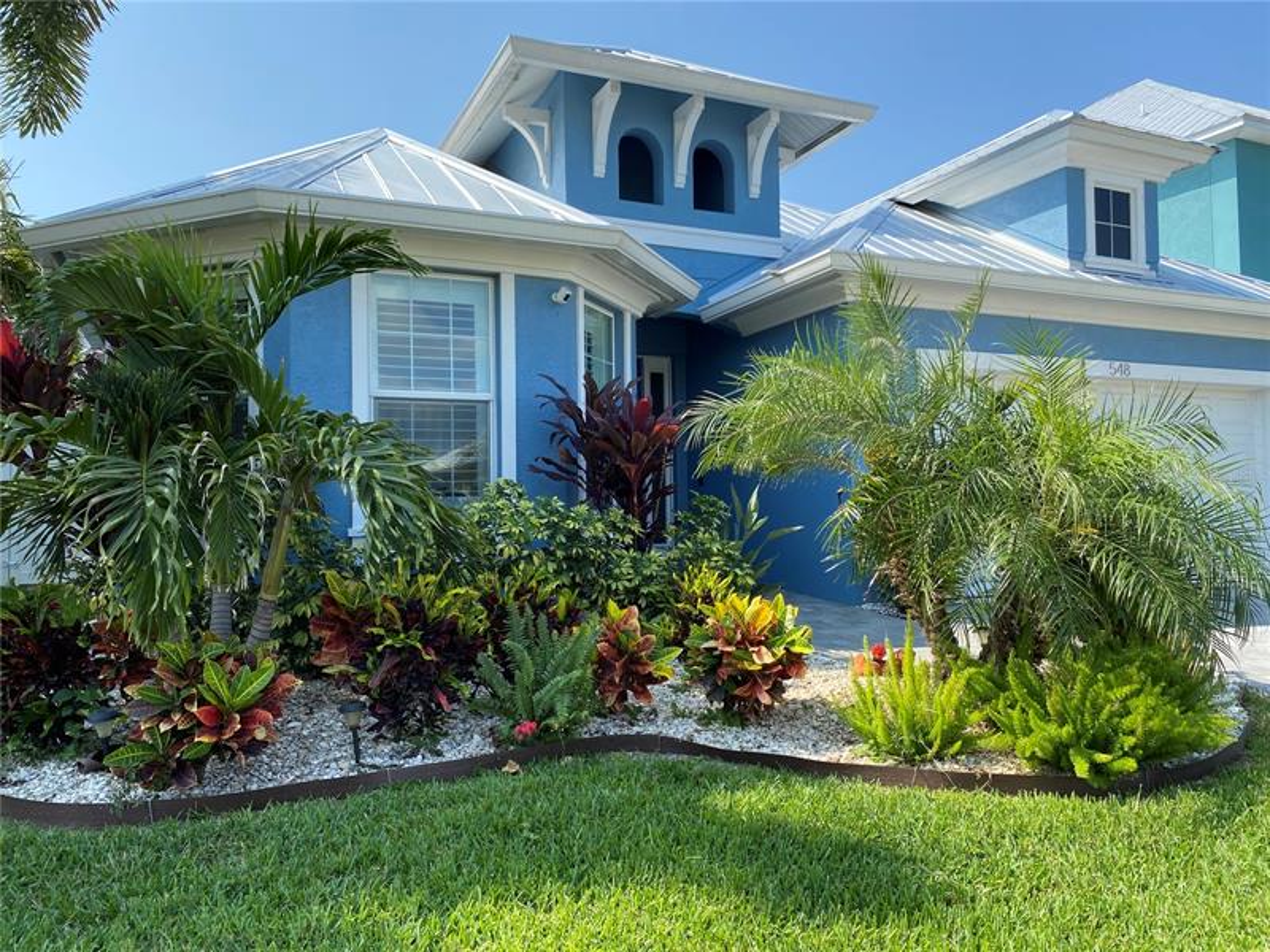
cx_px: 635
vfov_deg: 53.1
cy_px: 476
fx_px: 954
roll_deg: +0.6
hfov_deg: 67.3
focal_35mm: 26
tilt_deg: +2.0
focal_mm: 4.25
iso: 32
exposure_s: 1/1233
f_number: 1.8
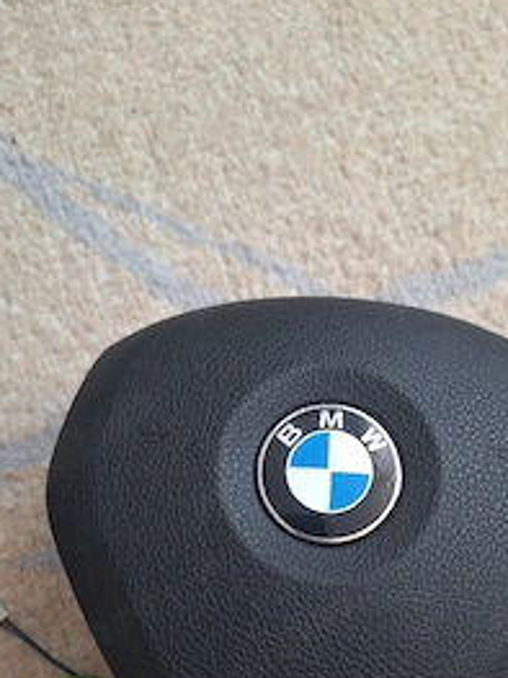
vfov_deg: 51.0
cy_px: 485
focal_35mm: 35
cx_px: 322
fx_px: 685
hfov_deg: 40.3
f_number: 1.8
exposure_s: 1/33
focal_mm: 5.54
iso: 250
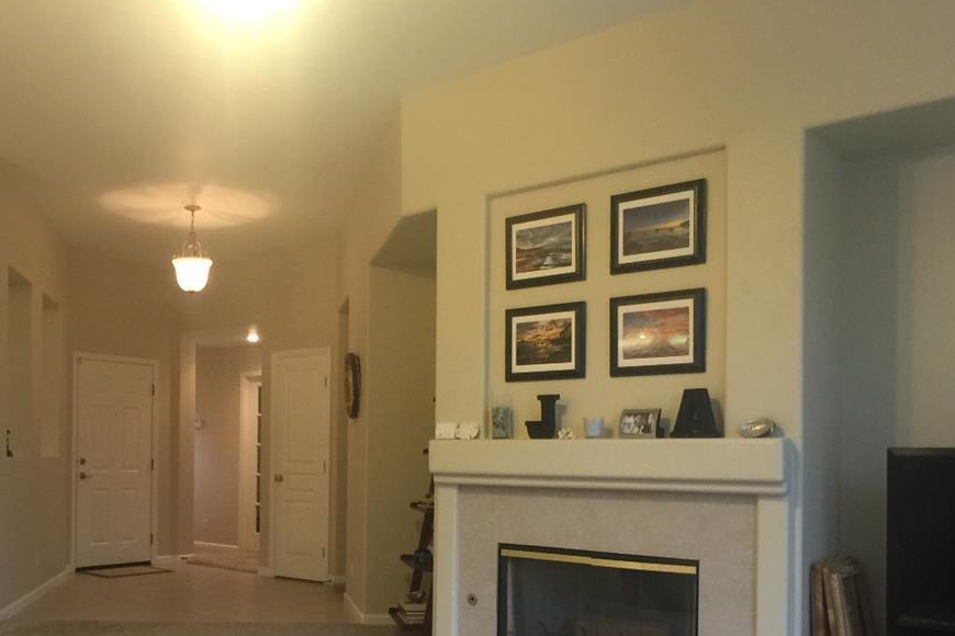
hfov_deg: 37.4
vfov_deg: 25.7
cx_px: 262
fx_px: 1379
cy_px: 481
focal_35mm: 52
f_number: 2.2
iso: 80
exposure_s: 1/15
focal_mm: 4.15
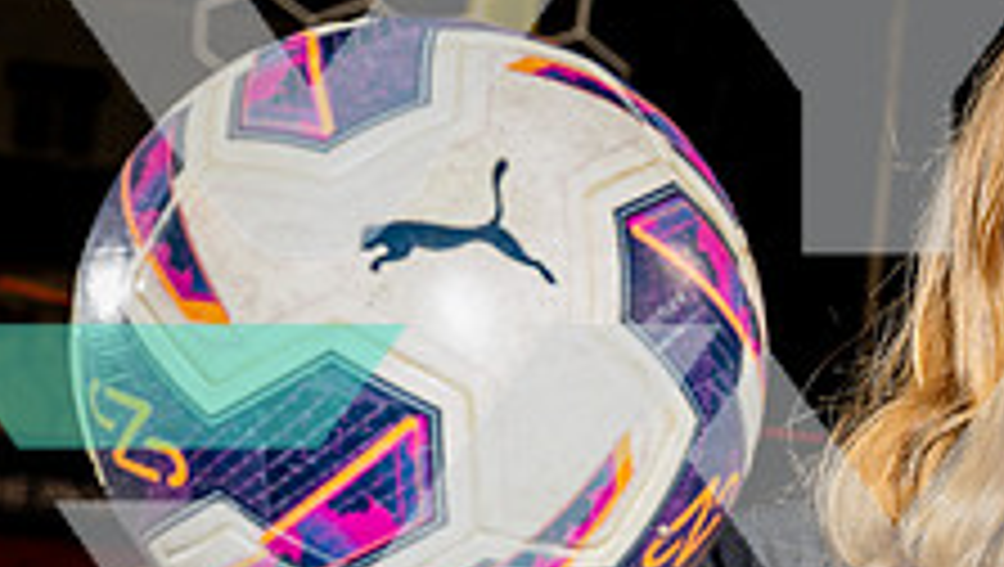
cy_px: 565
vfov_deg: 8.9
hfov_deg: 15.4
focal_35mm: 136
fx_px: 3625
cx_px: 1081
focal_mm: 50
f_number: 5.6
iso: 800
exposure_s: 1/250
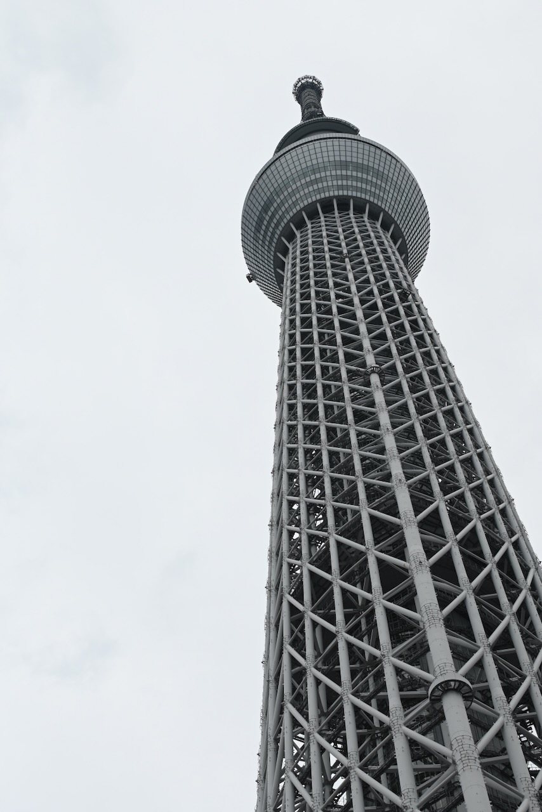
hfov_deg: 25.8
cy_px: 406
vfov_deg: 37.8
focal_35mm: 52
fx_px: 1185
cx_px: 271
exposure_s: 1/2000
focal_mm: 35
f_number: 7.1
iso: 200
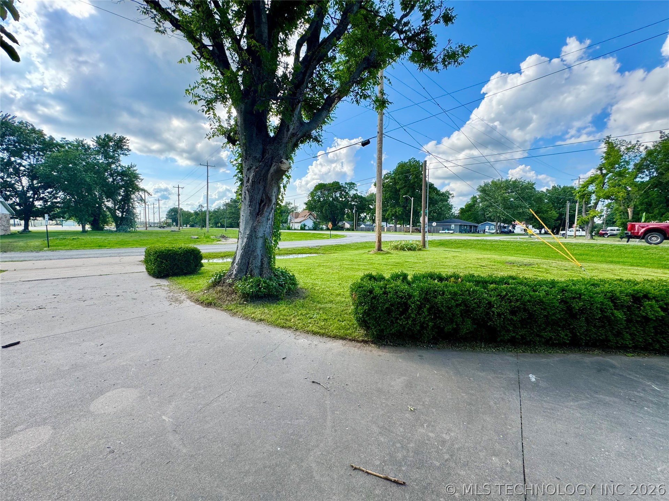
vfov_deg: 85.7
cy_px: 250
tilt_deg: -4.4
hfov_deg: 102.1
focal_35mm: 14
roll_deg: -1.2
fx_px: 271
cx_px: 334
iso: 50
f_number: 2.2
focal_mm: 2.22
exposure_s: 1/675
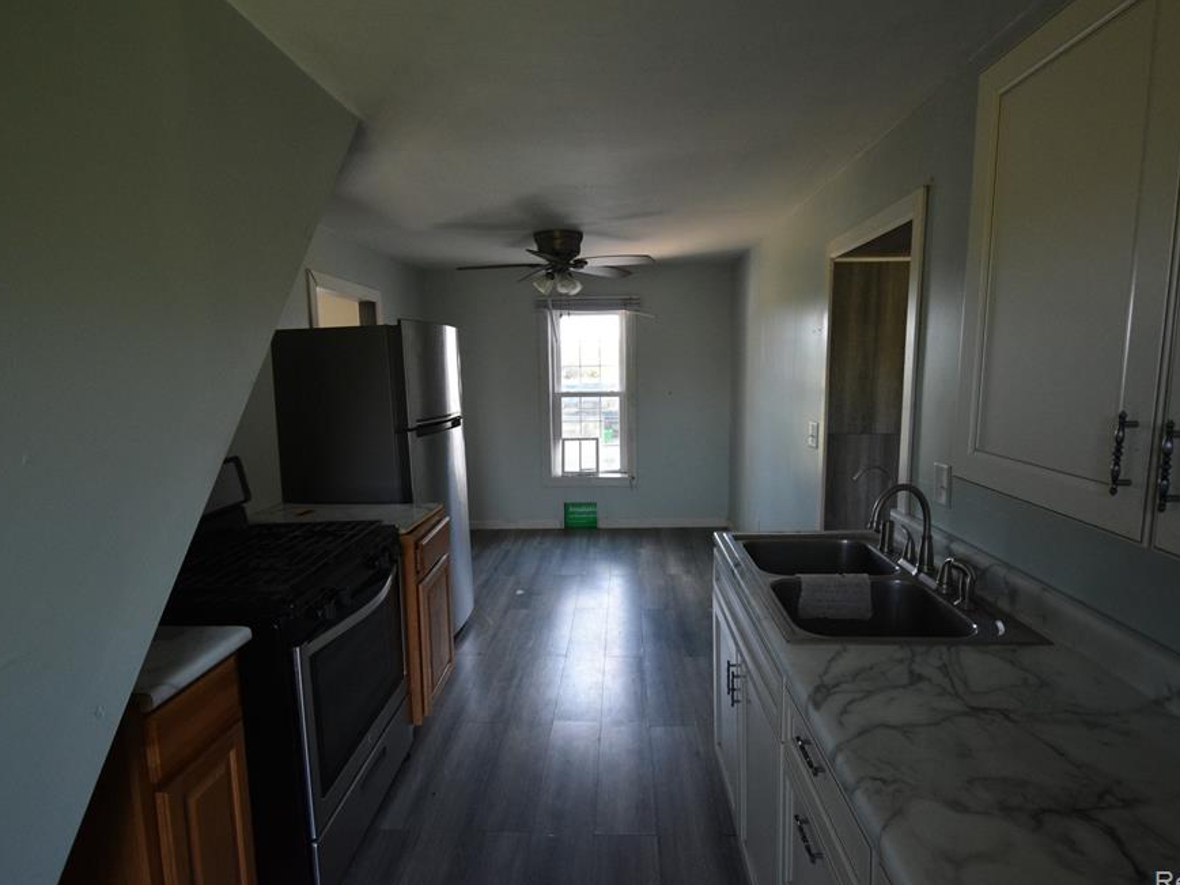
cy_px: 440
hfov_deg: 91.0
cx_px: 597
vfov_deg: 74.7
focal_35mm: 17
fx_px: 580
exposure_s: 1/125
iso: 1100
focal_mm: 10
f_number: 4.5
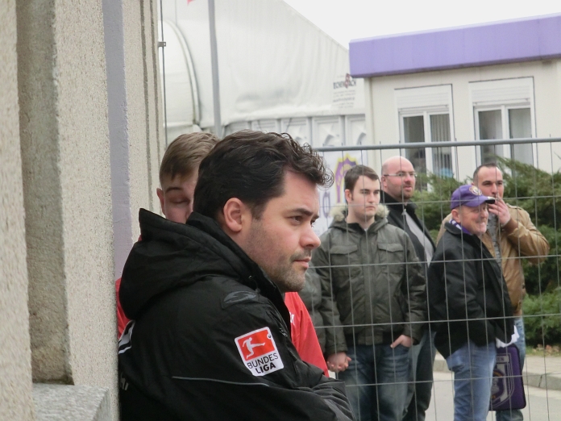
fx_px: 4327
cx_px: 280
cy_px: 210
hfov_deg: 7.4
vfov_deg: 5.6
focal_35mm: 267
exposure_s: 1/500
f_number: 5.8
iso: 800
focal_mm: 47.27
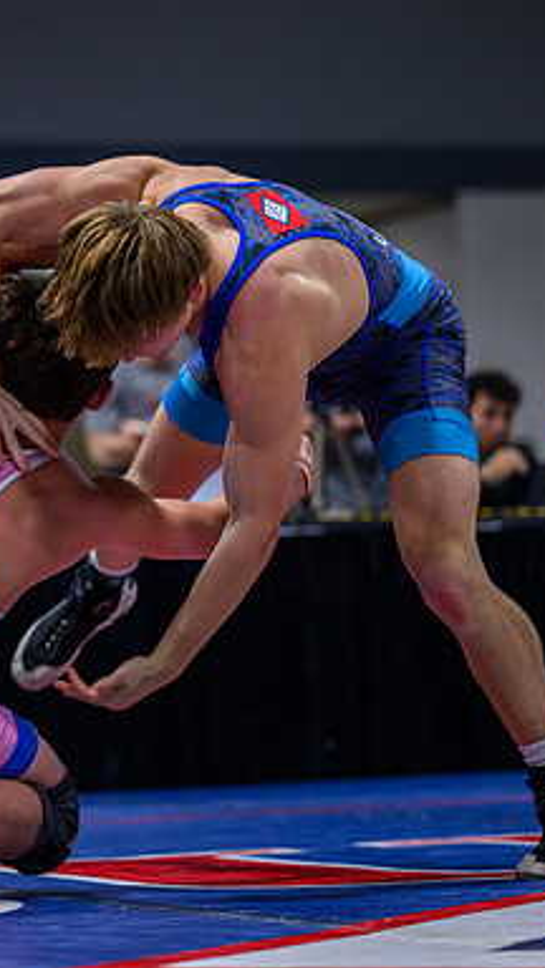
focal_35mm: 166
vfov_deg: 13.0
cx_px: 23
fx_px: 4265
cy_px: 485
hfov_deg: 7.3
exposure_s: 1/800
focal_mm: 105
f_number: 2.8
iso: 2500
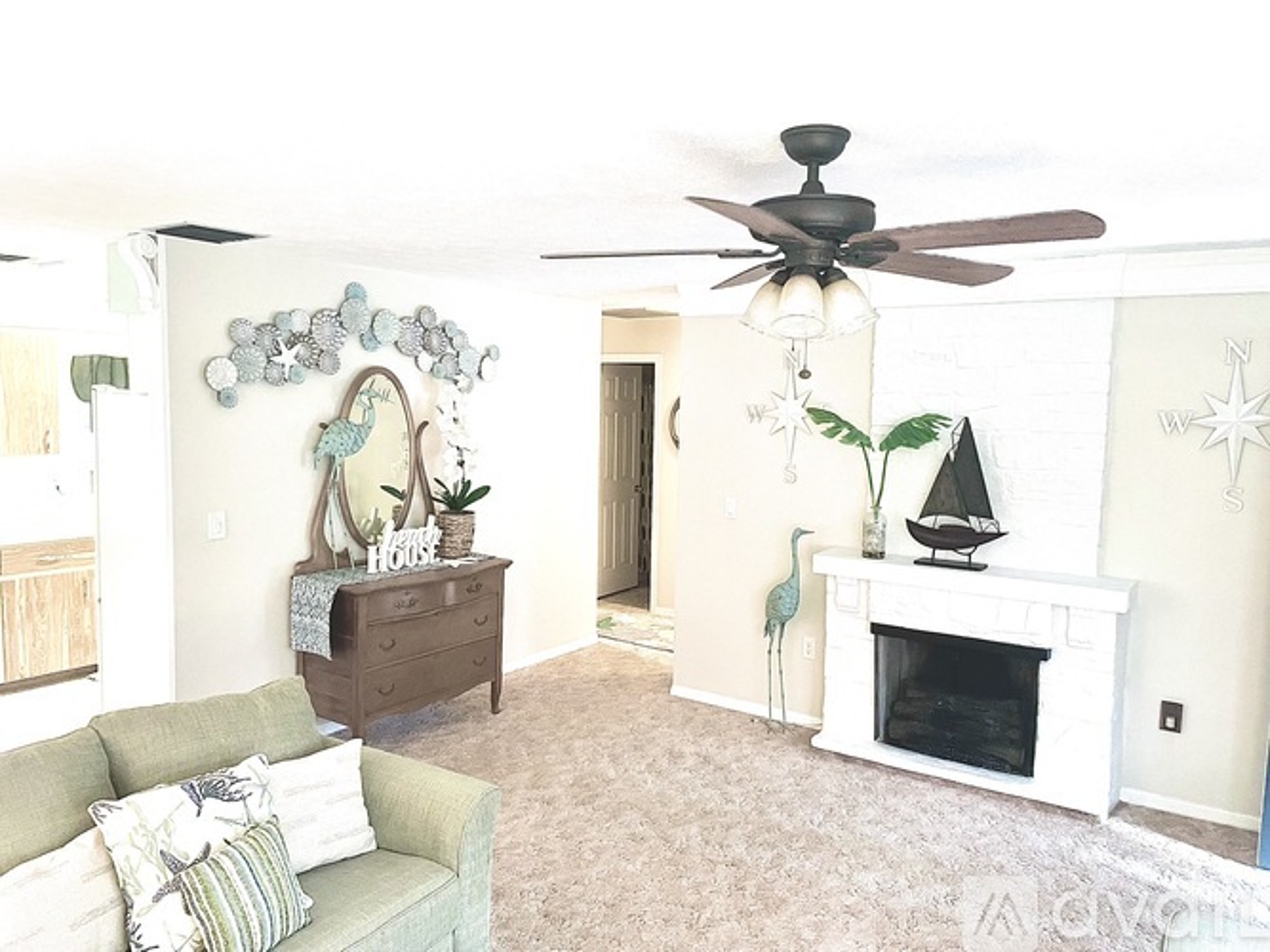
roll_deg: -1.3
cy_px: 476
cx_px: 635
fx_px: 954
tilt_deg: -4.1
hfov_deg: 67.3
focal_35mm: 26
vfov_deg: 53.0
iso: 400
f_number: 1.6
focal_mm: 4.2
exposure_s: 1/60
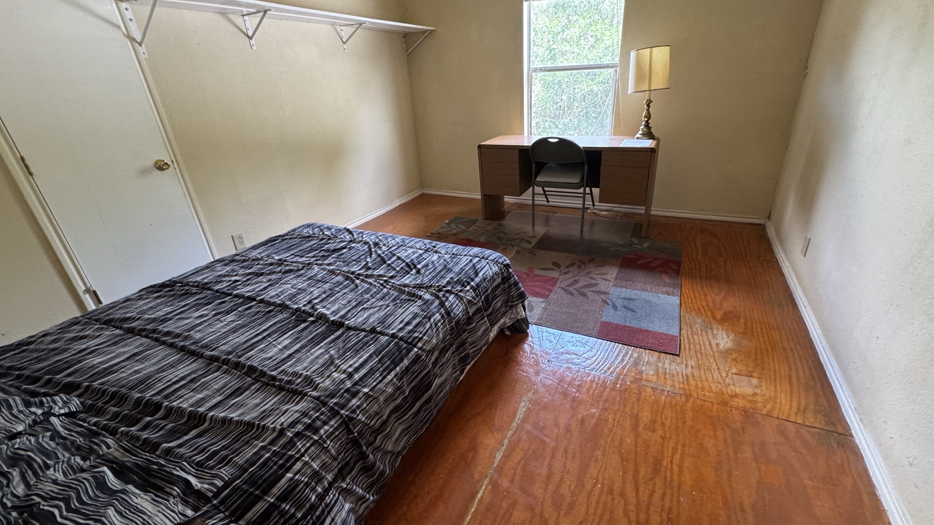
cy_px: 257
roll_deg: +3.1
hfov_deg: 99.3
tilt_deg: -24.9
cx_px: 483
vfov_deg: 67.1
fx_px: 396
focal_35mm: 16
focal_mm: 2.22
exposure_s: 1/60
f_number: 2.2
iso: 400
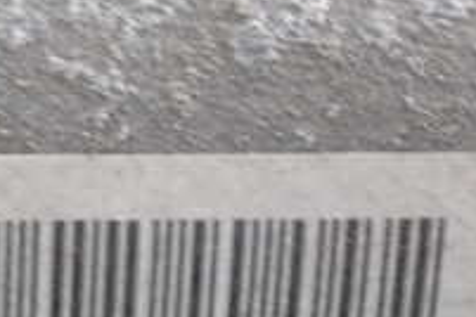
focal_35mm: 180
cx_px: -40
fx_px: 2380
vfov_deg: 7.6
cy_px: 362
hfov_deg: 11.3
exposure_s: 1/25
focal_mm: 10.35
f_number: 3.5
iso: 800
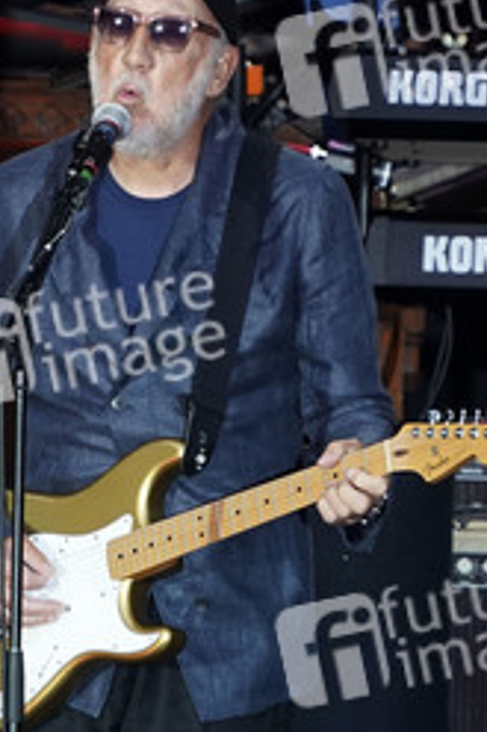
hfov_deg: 1.4
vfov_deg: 2.1
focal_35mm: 966
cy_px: 490
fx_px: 19628
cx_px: 159
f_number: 6.3
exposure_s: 1/800
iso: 2000
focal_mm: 600
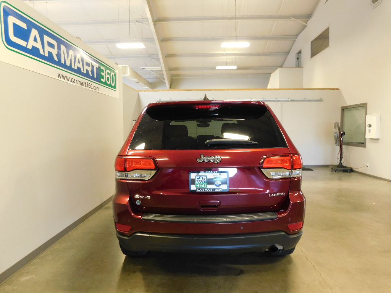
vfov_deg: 58.9
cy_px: 146
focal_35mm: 23
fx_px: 260
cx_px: 196
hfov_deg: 73.9
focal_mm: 4
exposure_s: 1/20
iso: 400
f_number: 3
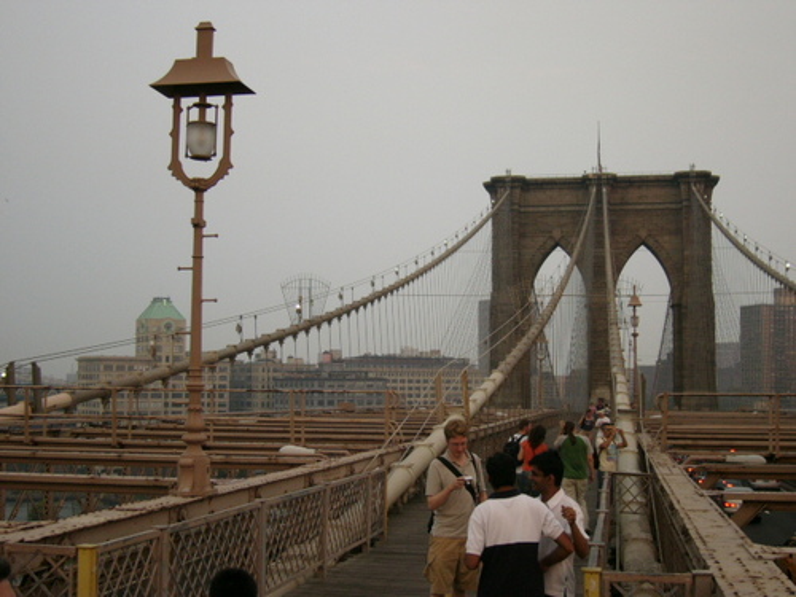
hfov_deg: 42.1
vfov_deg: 32.2
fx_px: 1035
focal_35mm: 45
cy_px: 298
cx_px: 398
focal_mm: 7.5
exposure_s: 1/160
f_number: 3.2
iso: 100
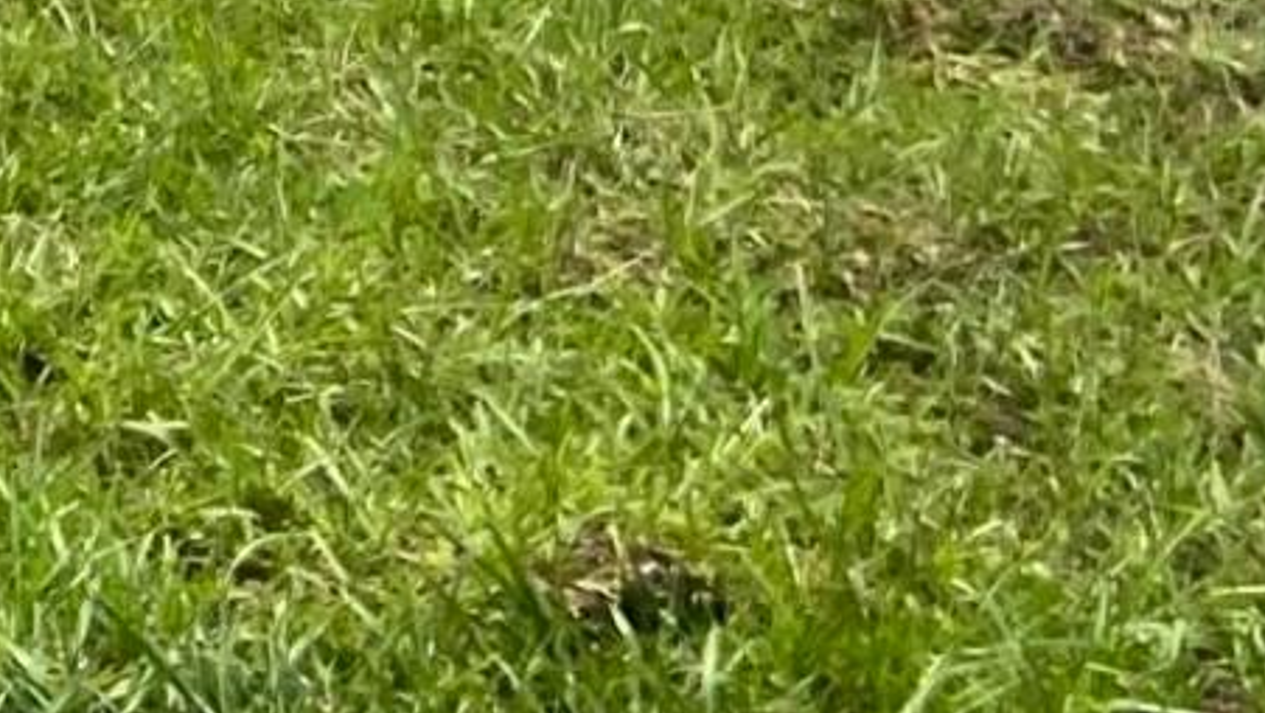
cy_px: -1215
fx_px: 6073
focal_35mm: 181
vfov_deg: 6.3
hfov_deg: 10.4
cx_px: -1672
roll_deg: +1.3
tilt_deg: -0.4
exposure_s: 1/3300
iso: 32
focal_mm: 4.25
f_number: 1.8
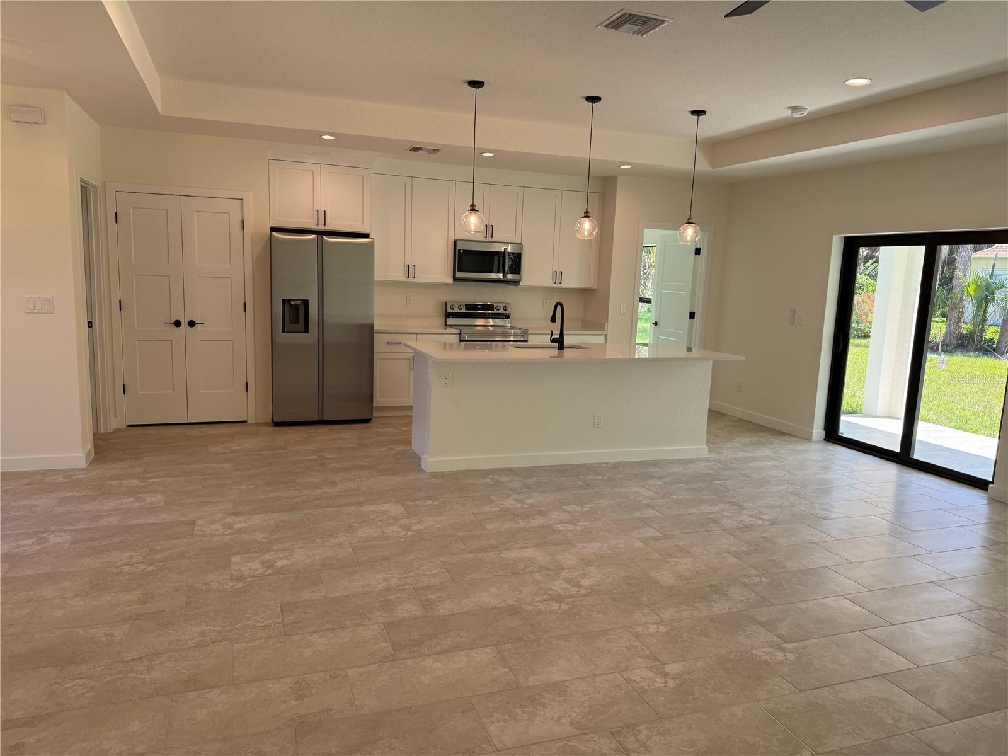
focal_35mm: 24
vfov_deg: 56.8
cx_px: 504
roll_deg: -2.6
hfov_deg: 71.6
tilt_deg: -8.0
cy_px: 378
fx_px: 699
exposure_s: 1/312
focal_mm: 6.76
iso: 100
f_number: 1.78
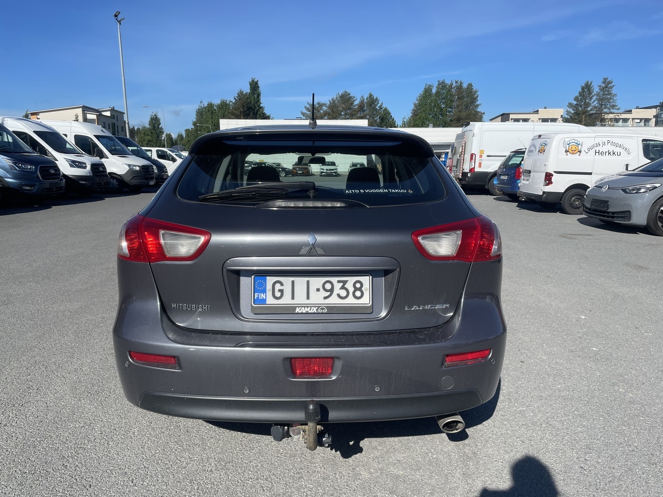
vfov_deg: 53.1
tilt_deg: -8.6
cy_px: 248
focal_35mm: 26
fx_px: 498
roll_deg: +0.3
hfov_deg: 67.3
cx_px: 332
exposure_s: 1/4132
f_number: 1.6
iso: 32
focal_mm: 4.2
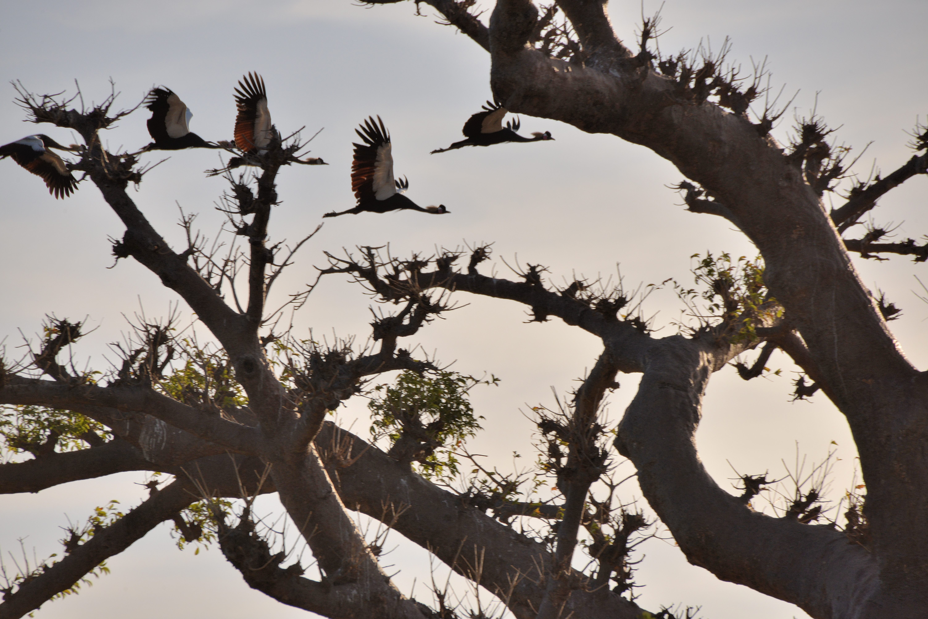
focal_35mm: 500
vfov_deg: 2.8
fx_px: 12893
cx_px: 464
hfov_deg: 4.1
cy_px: 310
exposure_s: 1/640
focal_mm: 500
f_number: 18
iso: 400
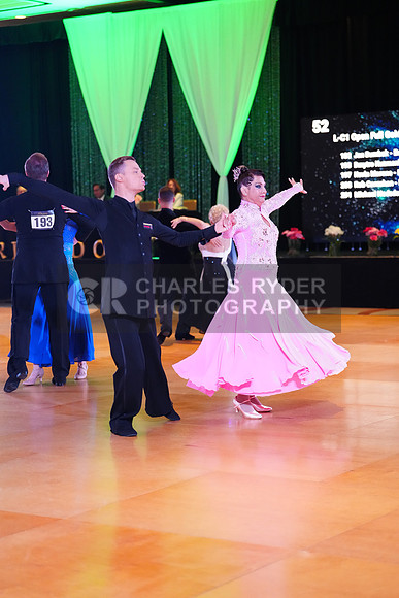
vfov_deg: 26.0
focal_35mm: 78
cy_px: 299
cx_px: 200
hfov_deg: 17.5
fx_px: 1296
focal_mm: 78
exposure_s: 1/400
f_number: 2.8
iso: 5000
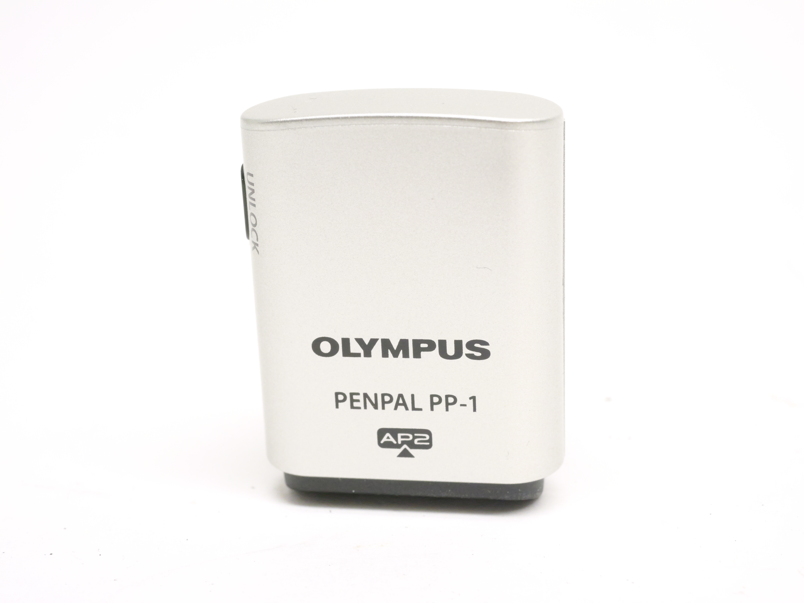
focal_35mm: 60
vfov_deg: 24.4
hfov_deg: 32.2
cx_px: 402
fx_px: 1394
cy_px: 302
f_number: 8
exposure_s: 1/60
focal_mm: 30
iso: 3200
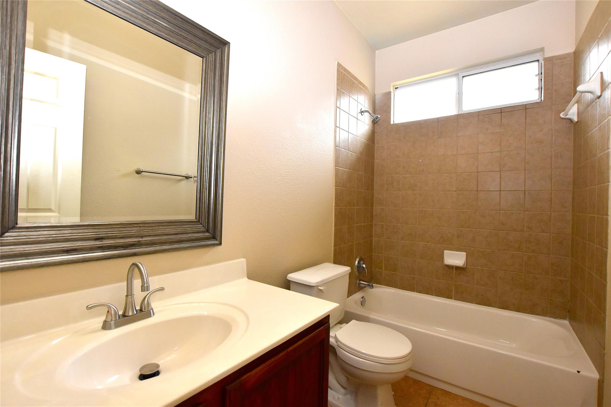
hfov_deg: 100.4
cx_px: 306
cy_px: 204
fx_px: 255
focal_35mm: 15
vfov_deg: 77.3
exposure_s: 1/200
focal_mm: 10
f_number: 5.6
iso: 1800
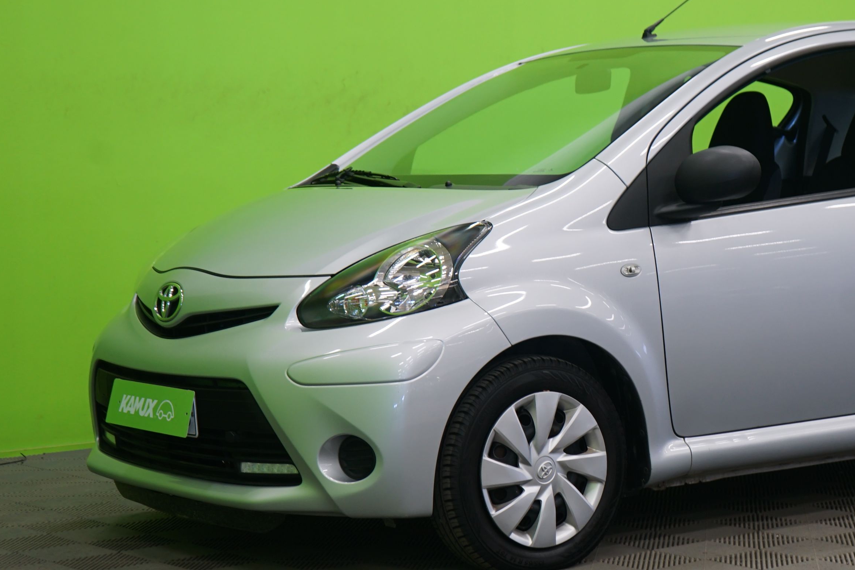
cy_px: 293
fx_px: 1971
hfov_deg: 24.3
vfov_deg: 16.5
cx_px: 593
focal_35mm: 83
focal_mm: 49
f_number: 5
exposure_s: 1/10
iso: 400
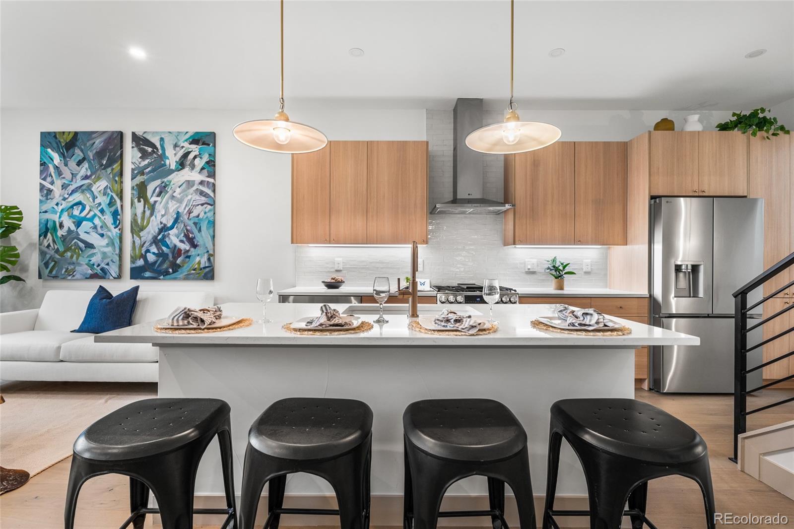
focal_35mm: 16
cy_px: 264
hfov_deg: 96.7
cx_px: 397
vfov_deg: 73.7
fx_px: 353
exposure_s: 1/3
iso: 500
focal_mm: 16
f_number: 8
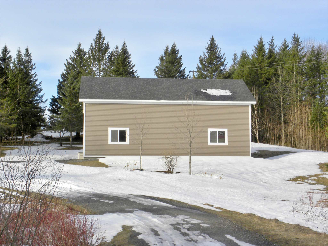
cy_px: 123
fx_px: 550
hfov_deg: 33.2
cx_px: 164
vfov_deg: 25.2
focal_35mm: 58
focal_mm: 10.3
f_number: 8
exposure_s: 1/80
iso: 64
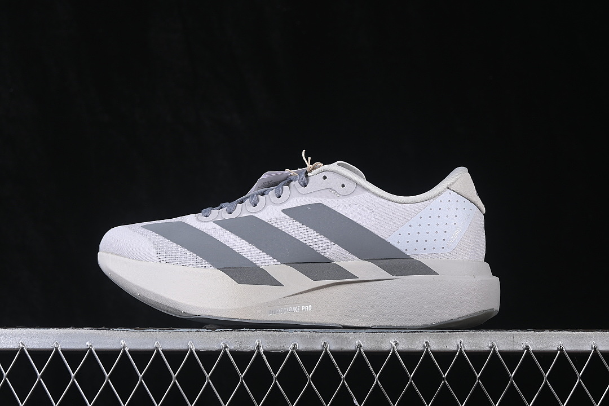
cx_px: 304
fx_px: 1269
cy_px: 203
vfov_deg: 18.2
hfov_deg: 27.0
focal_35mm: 75
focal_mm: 50
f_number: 8
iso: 160
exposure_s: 1/80
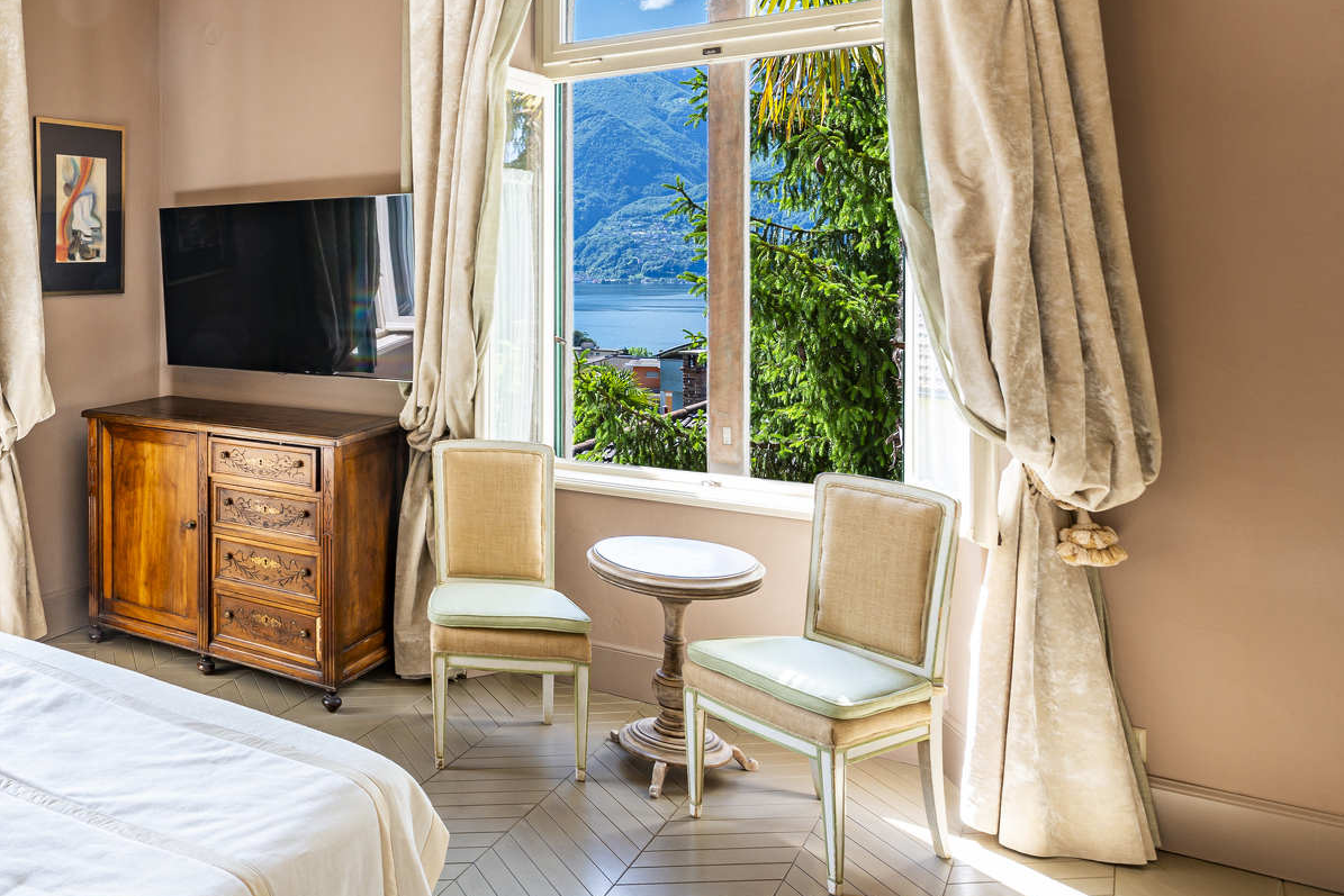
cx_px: 107
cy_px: 254
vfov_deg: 42.6
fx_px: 1120
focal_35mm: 30
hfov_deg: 53.3
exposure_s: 1/8
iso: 100
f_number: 9
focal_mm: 14
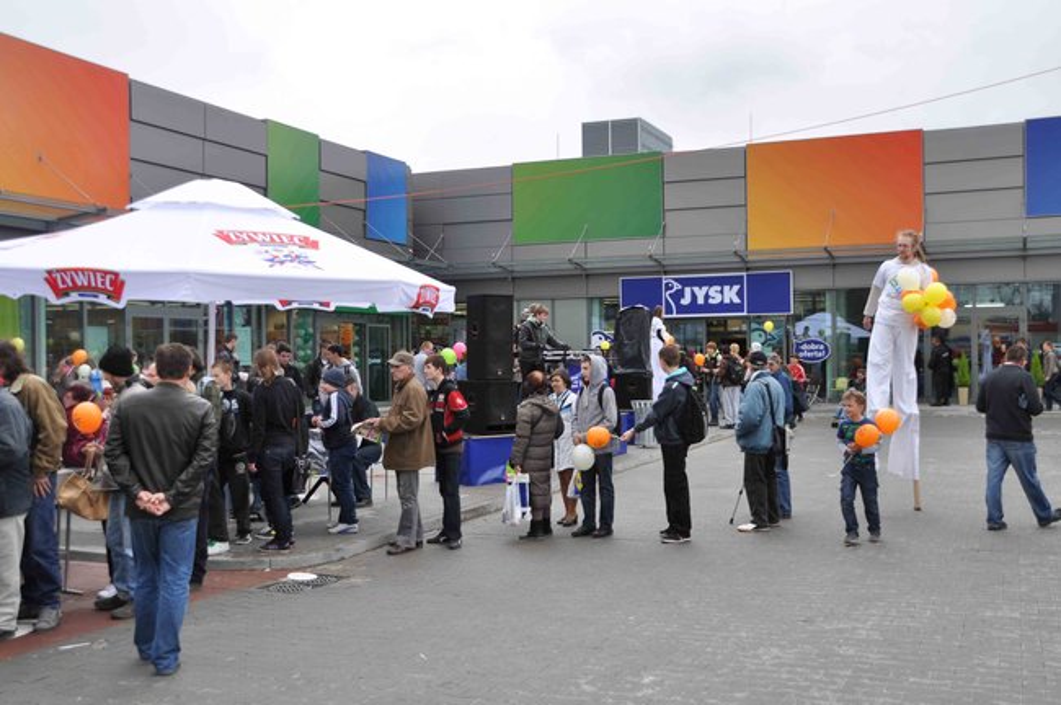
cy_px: 352
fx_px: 1104
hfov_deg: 51.3
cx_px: 530
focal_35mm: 38
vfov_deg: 35.4
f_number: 7.1
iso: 200
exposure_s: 1/250
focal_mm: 25
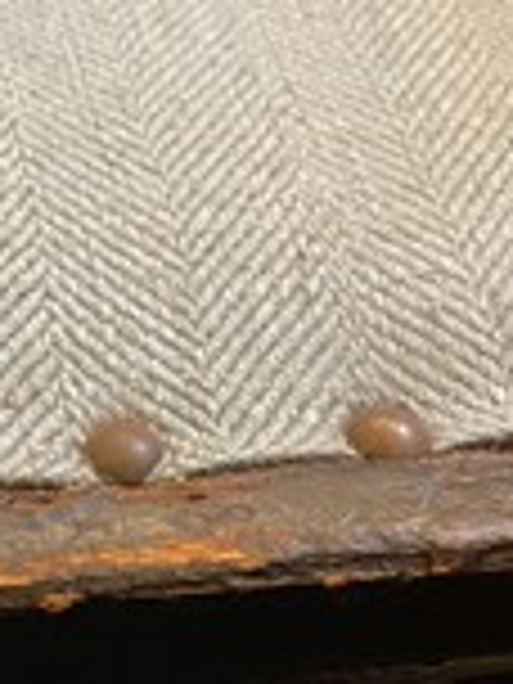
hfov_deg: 21.7
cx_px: 50
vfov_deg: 29.1
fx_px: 1304
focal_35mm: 66
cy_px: 468
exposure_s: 1/50
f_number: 1.6
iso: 250
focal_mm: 5.1
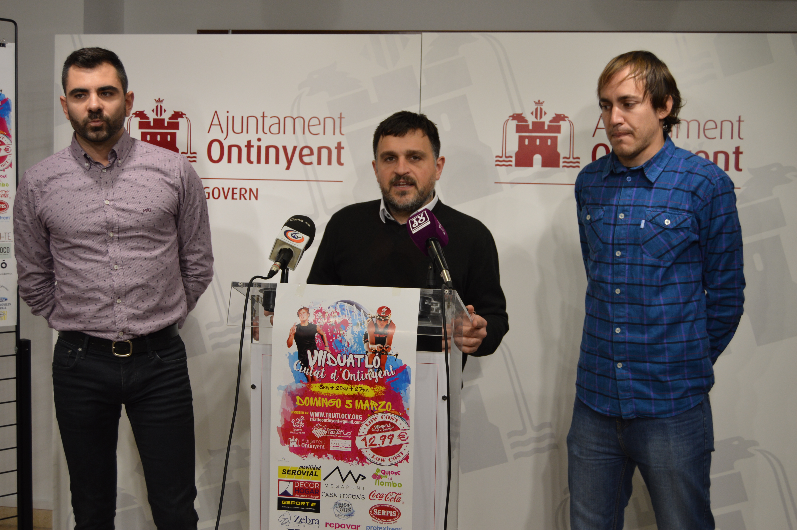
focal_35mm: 48
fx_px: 1062
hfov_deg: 41.1
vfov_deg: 28.0
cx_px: 398
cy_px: 265
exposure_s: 1/125
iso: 320
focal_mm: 32
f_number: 5.6
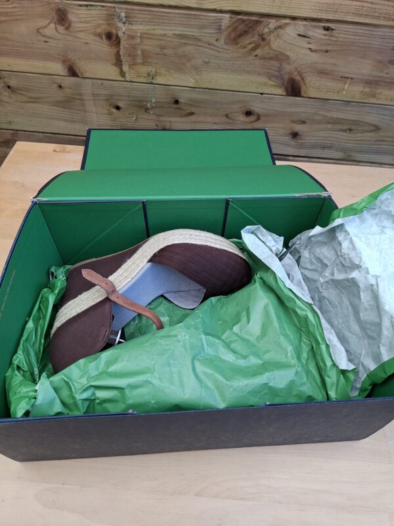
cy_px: 263
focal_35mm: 23
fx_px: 349
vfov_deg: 73.9
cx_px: 197
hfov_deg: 58.9
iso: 50
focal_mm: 5.54
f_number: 1.8
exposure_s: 1/120
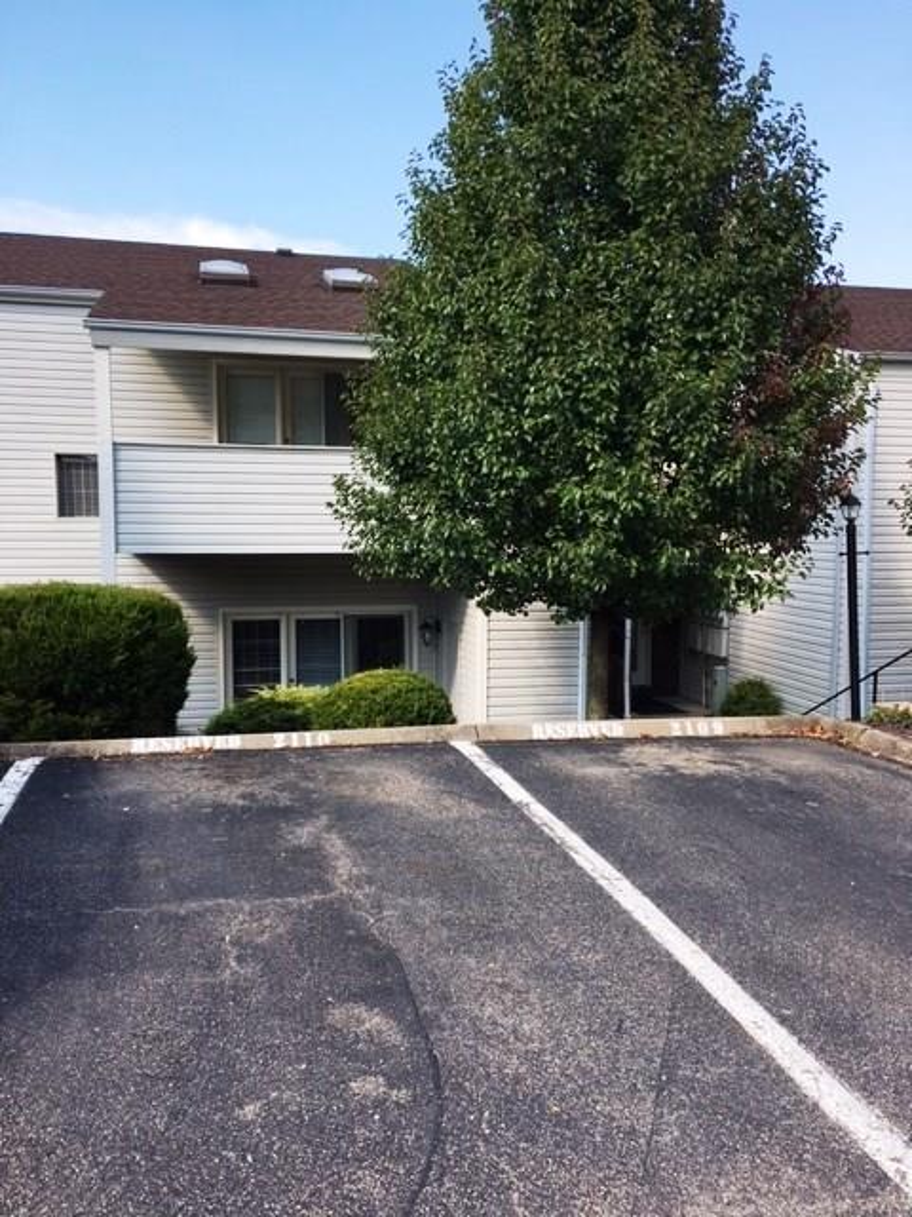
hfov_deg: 48.2
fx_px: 1019
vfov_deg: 61.7
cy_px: 608
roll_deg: -0.9
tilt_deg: -5.4
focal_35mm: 29
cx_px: 456
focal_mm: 4.15
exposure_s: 1/565
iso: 25
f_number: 2.2
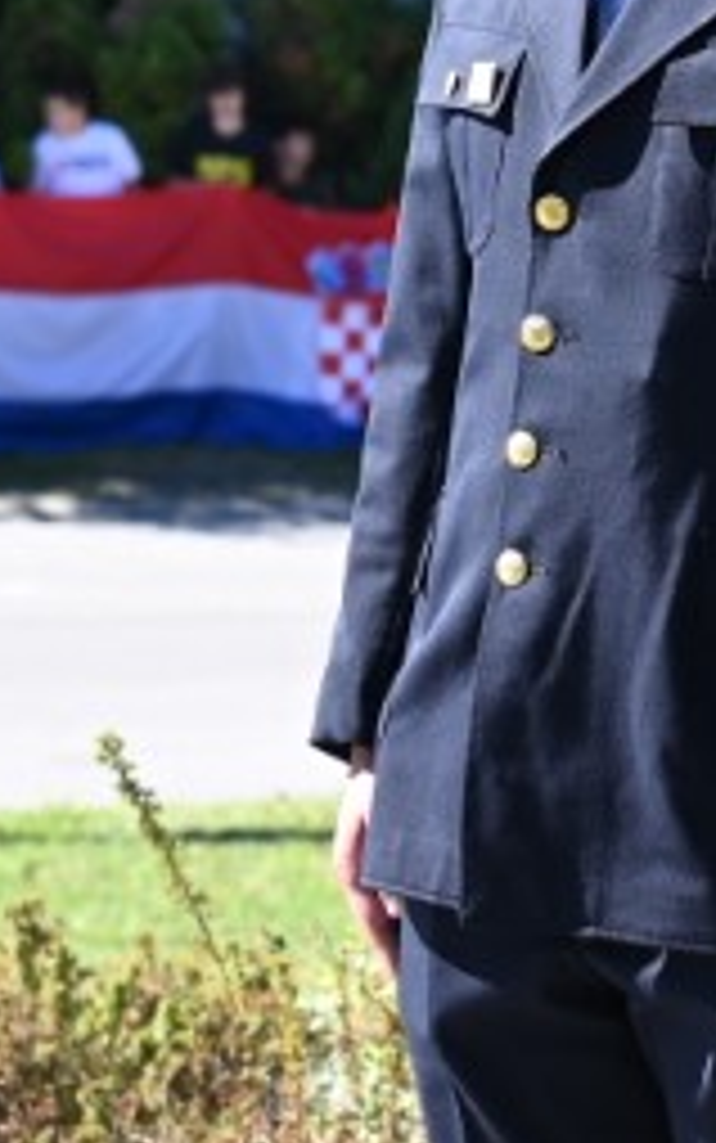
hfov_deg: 6.0
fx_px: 6611
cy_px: -126
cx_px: 1702
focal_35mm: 212
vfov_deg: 9.8
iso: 250
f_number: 4
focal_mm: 46
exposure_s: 1/800
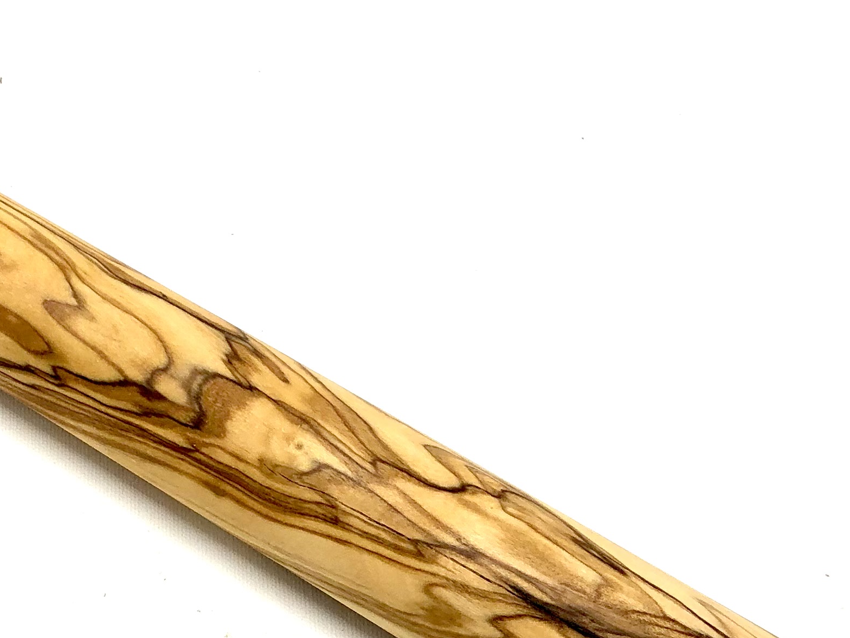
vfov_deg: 20.4
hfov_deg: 26.2
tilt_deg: -62.4
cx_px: 93
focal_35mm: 72
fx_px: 1768
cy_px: 398
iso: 25
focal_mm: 3.99
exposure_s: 1/100
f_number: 1.8
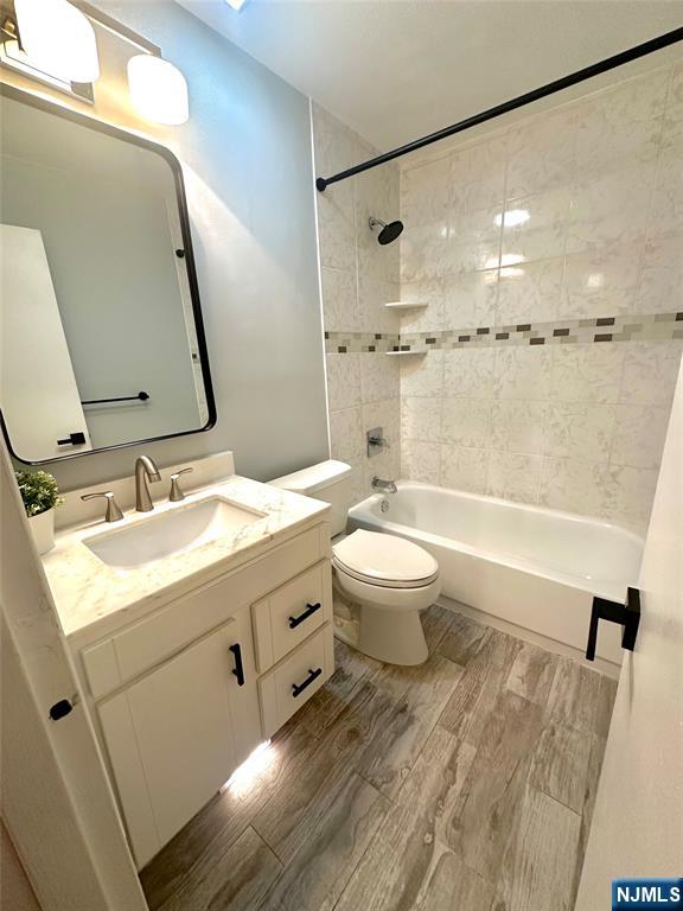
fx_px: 368
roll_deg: +2.1
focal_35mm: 14
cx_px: 342
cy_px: 456
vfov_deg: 102.1
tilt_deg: -15.2
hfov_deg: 85.7
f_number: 2.2
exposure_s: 1/60
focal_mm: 2.22
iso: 160
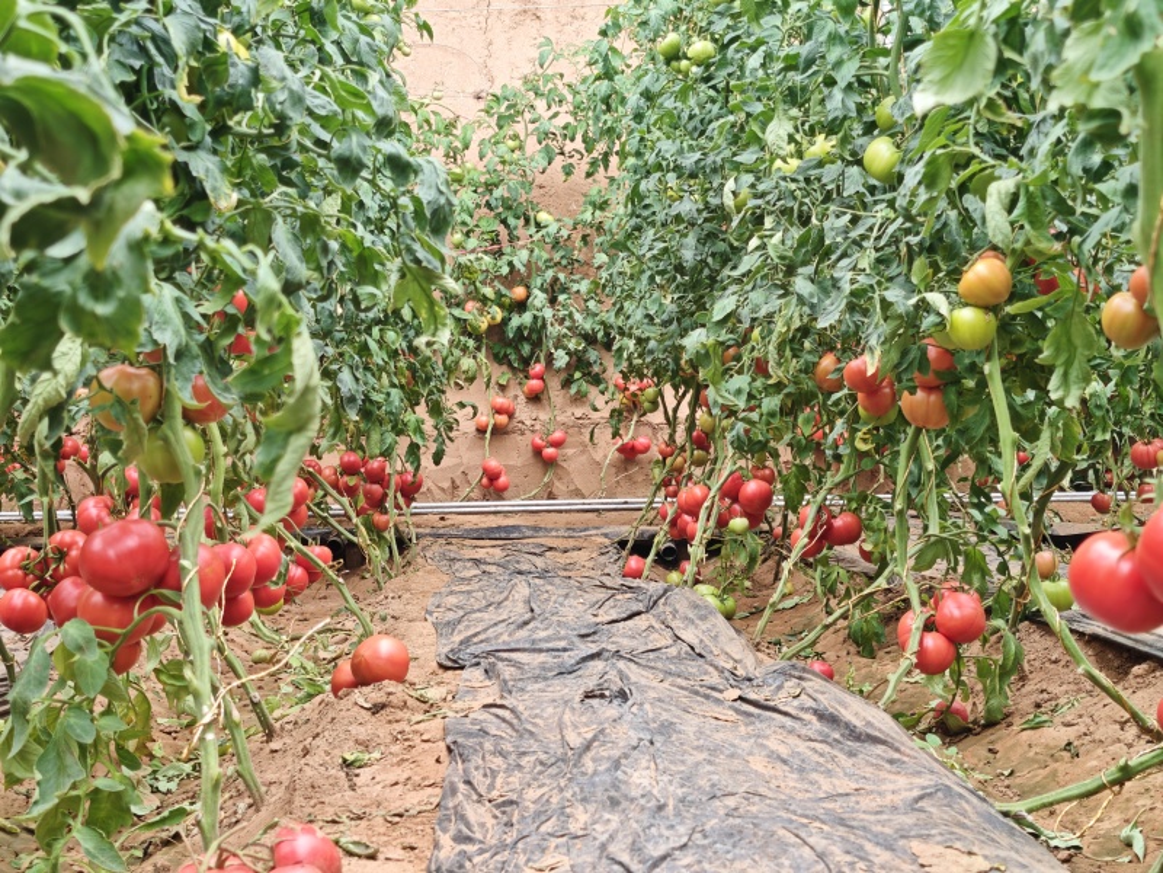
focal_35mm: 46
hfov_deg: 41.2
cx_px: 582
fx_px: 1545
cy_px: 436
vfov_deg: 31.5
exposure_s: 1/120
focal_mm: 6.55
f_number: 1.62
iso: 50
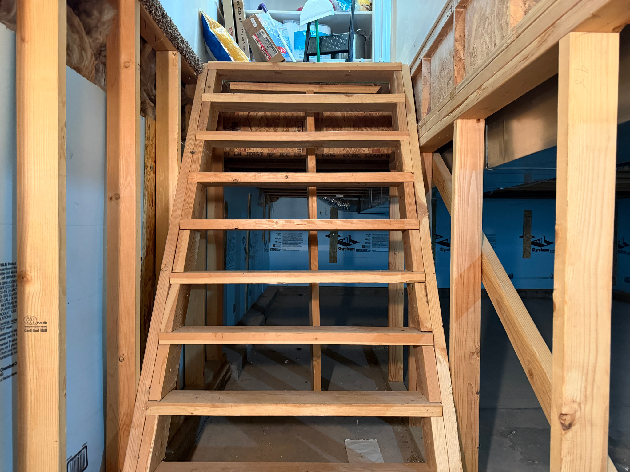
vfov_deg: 56.8
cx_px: 315
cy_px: 236
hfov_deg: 71.6
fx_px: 437
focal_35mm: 24
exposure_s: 1/40
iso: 800
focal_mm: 6.76
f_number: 1.78
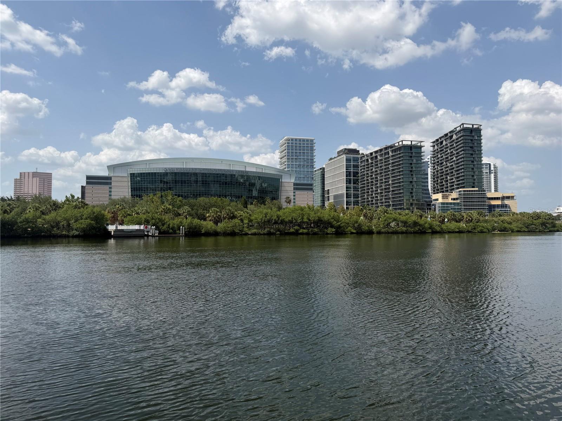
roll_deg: +0.5
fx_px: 390
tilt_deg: +2.7
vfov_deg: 56.8
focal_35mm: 24
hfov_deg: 71.6
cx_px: 281
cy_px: 210
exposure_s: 1/6173
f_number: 1.78
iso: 80
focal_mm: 6.76
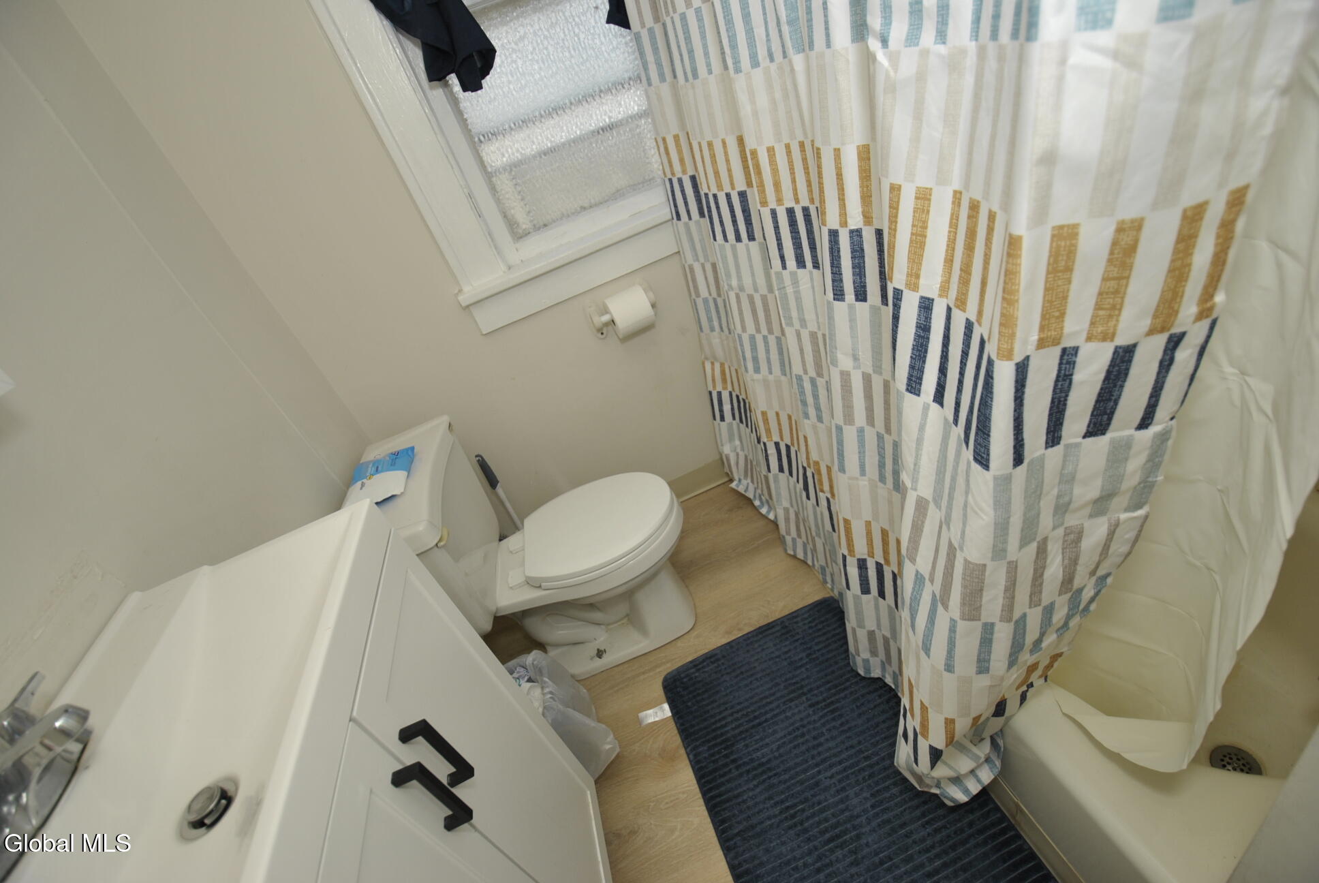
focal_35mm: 15
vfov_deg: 77.5
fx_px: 550
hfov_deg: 100.3
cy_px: 442
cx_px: 660
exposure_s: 1/80
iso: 100
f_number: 3.5
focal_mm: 10
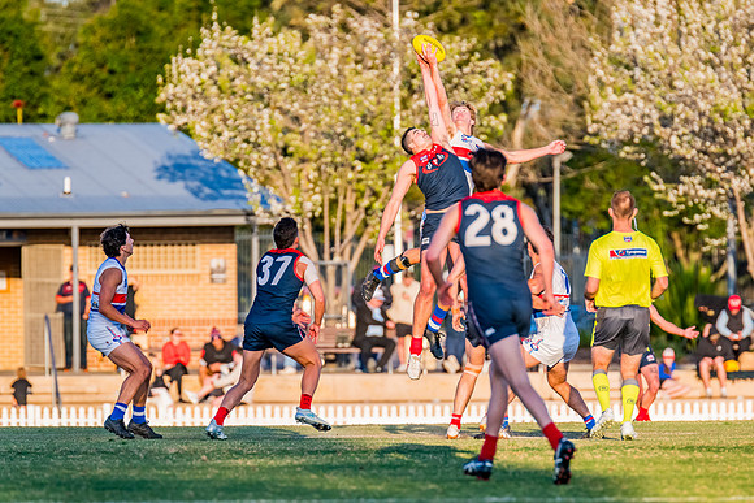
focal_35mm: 464
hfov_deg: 4.4
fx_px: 9721
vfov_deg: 3.0
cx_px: 412
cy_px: 268
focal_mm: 420
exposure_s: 1/1600
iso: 800
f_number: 5.6
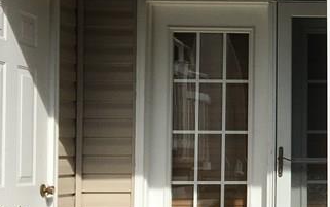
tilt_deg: +1.0
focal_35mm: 98
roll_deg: +0.3
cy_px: 138
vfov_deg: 13.3
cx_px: 457
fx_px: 882
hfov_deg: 19.2
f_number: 2.2
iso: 25
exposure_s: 1/2653
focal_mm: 4.15
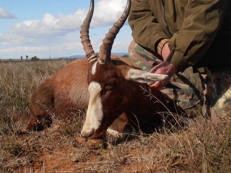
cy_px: 20
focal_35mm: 84
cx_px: 156
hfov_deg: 23.2
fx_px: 561
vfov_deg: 17.3
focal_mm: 7.87
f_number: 4.2
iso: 80
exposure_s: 1/1000
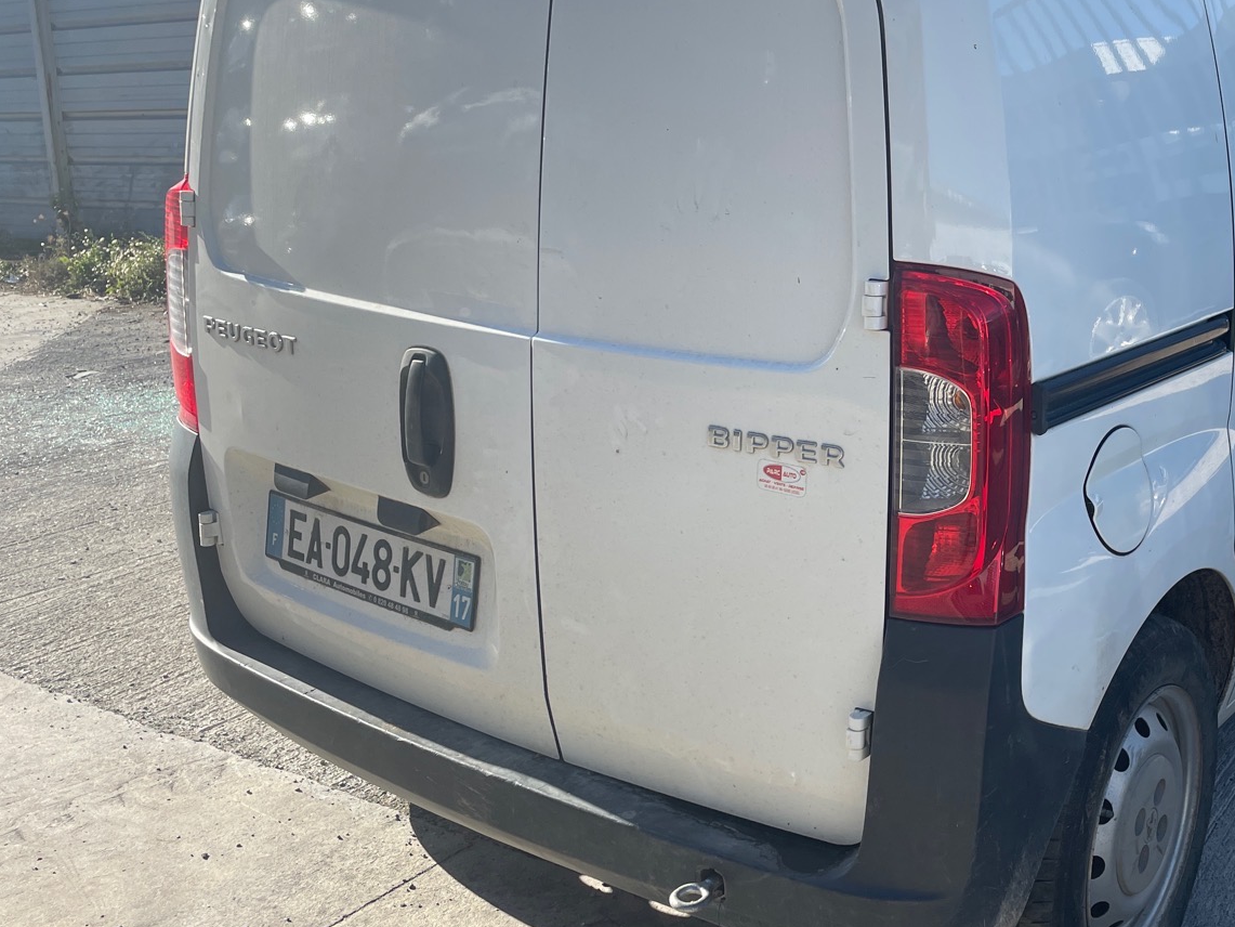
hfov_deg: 44.3
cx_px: 919
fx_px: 1463
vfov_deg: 35.1
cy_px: 397
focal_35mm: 41
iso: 32
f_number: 1.6
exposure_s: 1/1795
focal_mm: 4.2
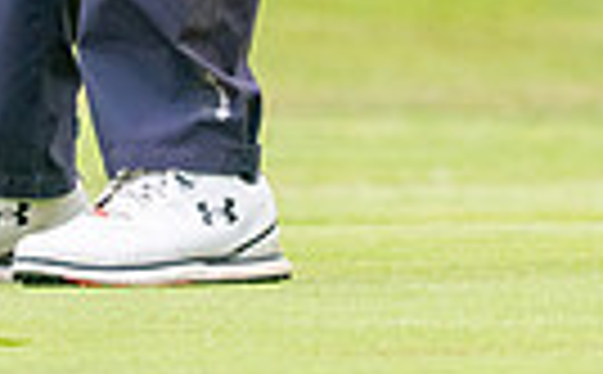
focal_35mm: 1991
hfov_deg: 1.1
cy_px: -433
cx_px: 148
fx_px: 32637
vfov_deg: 0.7
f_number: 5
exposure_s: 1/1000
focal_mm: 300
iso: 400
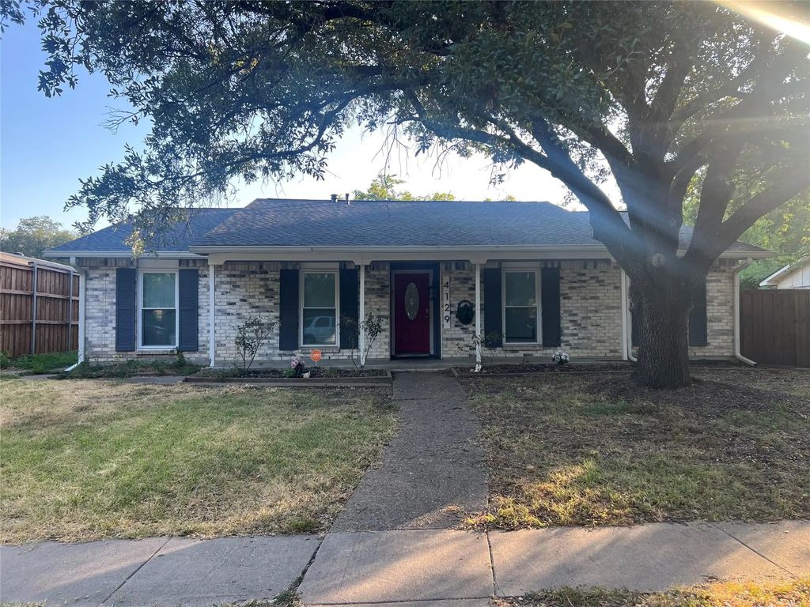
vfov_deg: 53.1
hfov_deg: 67.3
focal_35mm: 26
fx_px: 608
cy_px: 304
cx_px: 405
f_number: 1.5
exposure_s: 1/345
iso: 50
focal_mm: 5.7
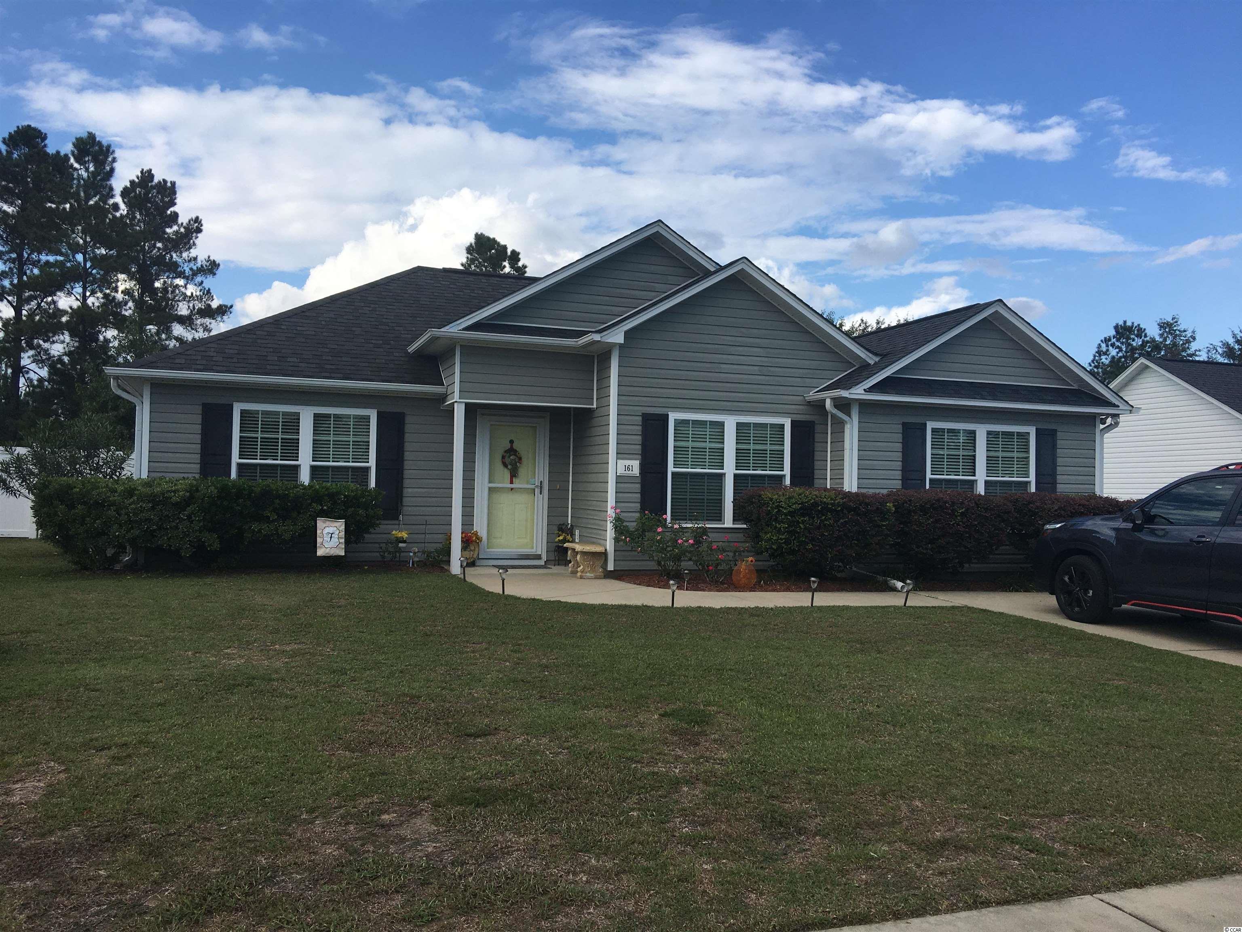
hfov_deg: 61.7
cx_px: 621
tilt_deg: +2.2
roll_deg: -0.5
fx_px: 1041
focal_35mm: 29
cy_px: 466
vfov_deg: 48.2
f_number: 2.2
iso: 25
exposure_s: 1/1115
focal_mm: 4.15
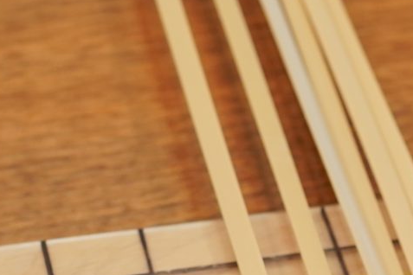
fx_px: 2157
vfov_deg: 7.2
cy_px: 395
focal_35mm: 188
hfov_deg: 10.8
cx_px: 431
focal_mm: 35
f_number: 4.5
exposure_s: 1/40
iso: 1000
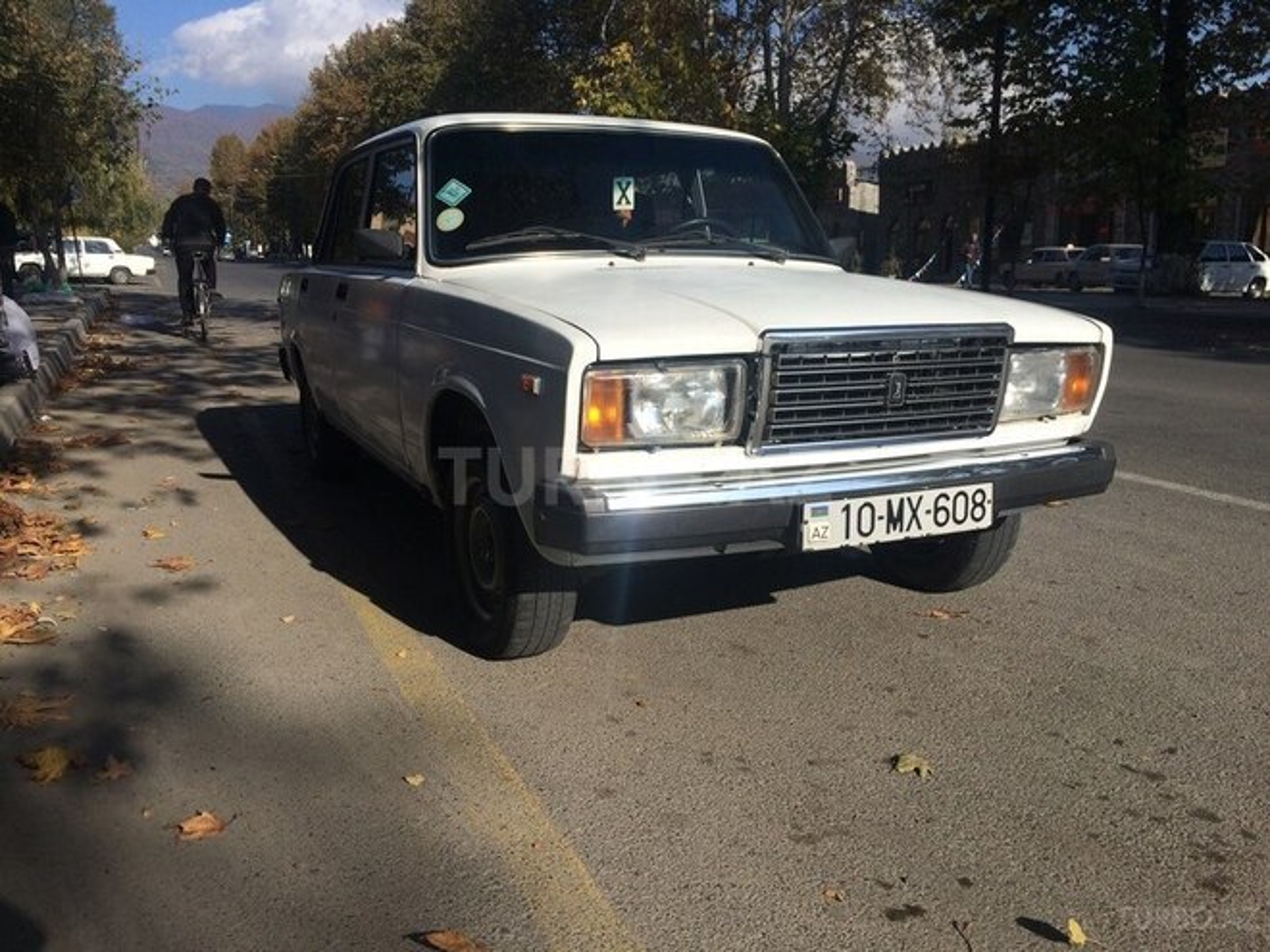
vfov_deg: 48.2
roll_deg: +0.1
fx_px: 1064
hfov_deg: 61.7
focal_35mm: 29
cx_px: 635
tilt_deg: -11.4
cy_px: 476
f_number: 2.2
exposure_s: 1/2933
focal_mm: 4.15
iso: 32
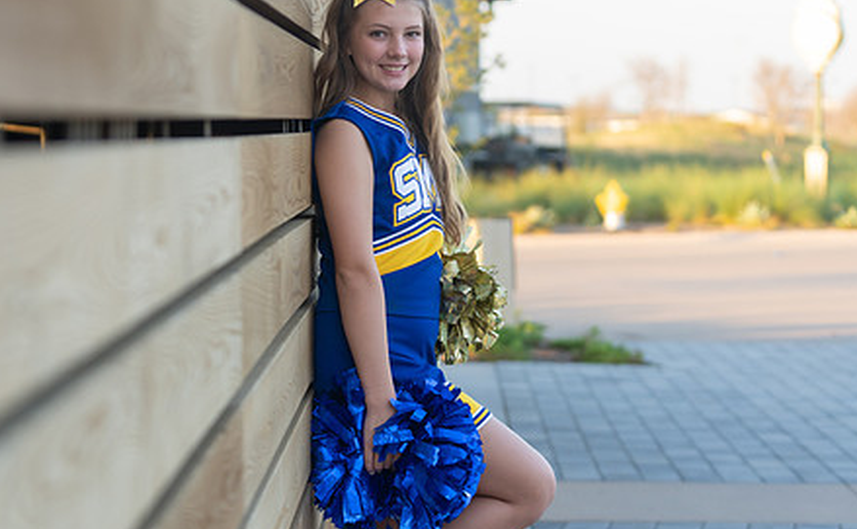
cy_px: 221
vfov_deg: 12.8
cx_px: 397
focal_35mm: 101
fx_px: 2351
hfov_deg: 20.7
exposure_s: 1/320
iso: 250
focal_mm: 70
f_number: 2.8
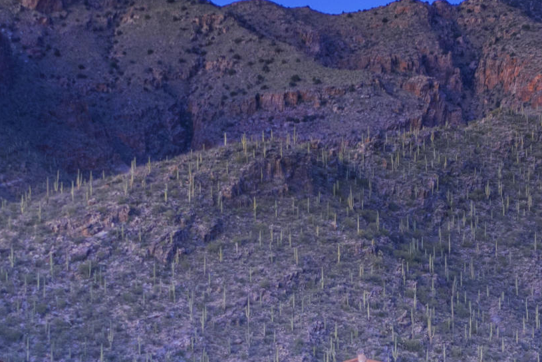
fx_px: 1551
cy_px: 492
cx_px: 421
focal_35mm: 103
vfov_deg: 12.8
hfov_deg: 19.6
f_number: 2.8
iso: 100
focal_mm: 10.26
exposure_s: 1/5
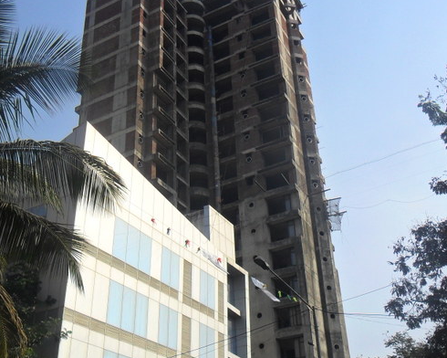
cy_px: 203
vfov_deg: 34.8
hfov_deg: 42.9
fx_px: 569
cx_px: 218
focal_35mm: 43
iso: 100
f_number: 8.9
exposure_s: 1/180
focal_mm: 4.9
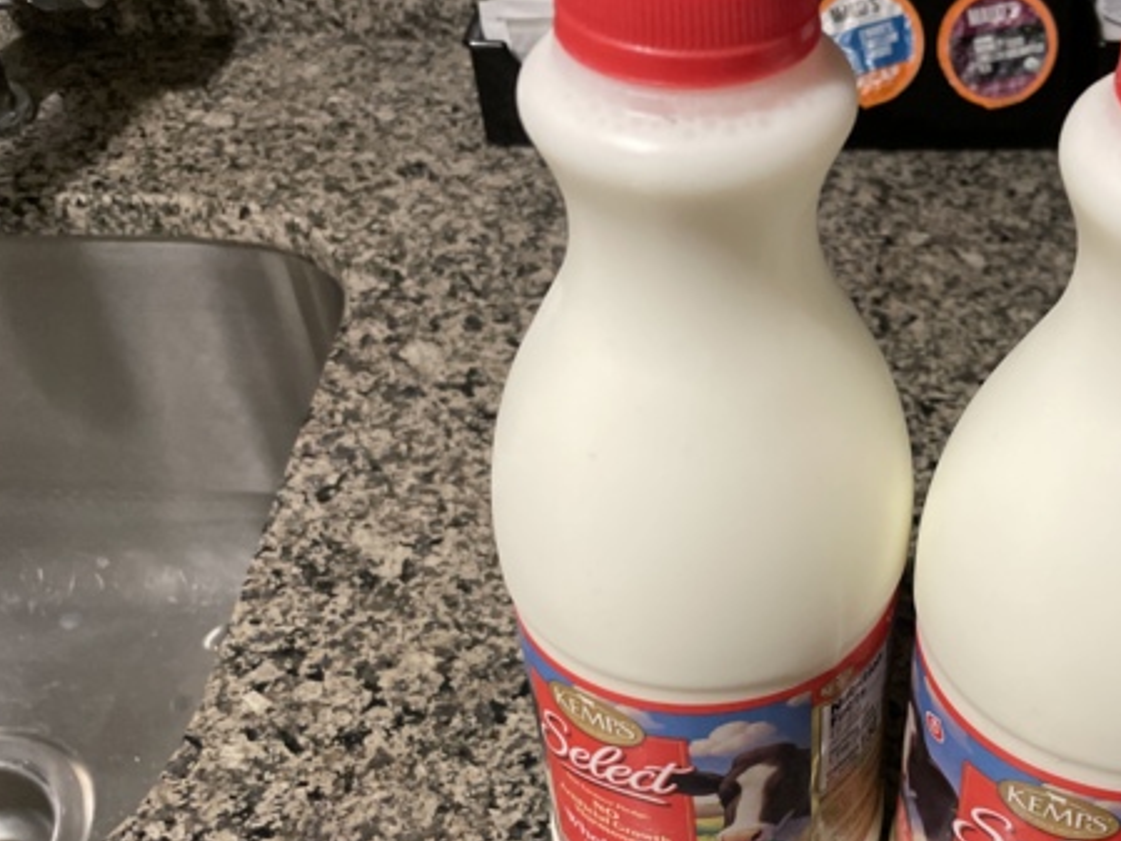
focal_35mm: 42
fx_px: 1360
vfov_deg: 34.2
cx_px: 828
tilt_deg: -44.3
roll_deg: -1.5
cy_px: 517
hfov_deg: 43.5
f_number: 1.6
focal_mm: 4.2
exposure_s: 1/60
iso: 320
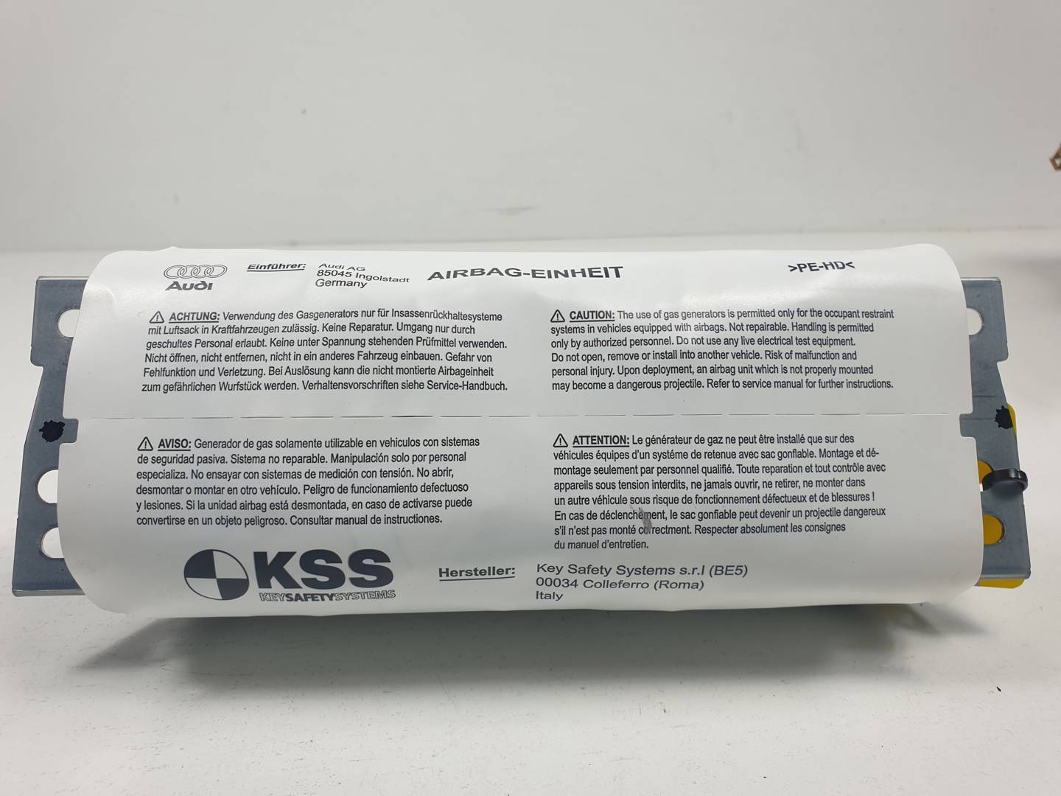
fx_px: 797
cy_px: 398
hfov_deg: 67.3
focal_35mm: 26
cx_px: 530
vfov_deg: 53.1
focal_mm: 4.3
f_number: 2.4
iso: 50
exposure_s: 1/239
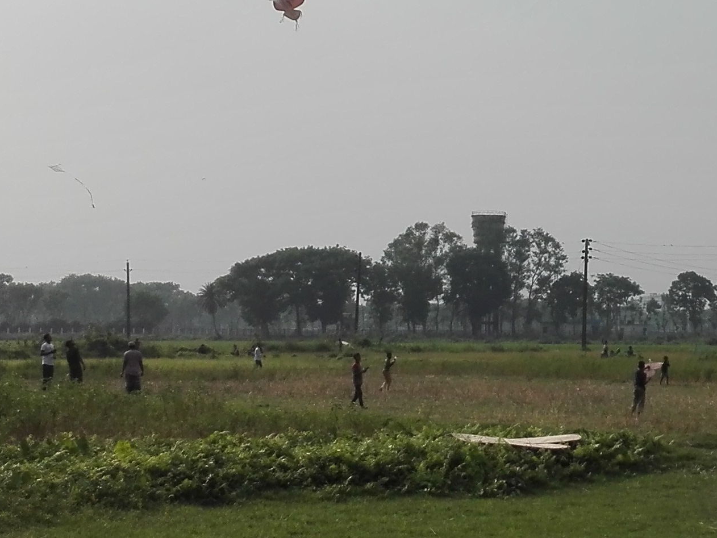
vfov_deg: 16.6
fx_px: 1844
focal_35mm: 89
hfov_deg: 21.5
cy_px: 199
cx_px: 647
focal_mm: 3.79
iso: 100
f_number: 2
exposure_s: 1/2704
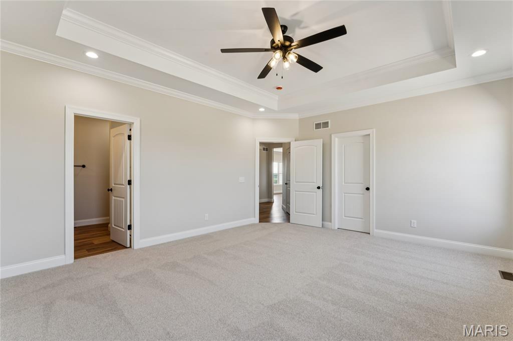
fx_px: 226
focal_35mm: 16
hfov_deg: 97.1
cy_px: 170
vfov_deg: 74.1
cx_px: 256
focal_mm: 15.9
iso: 320
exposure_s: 1/20
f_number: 13
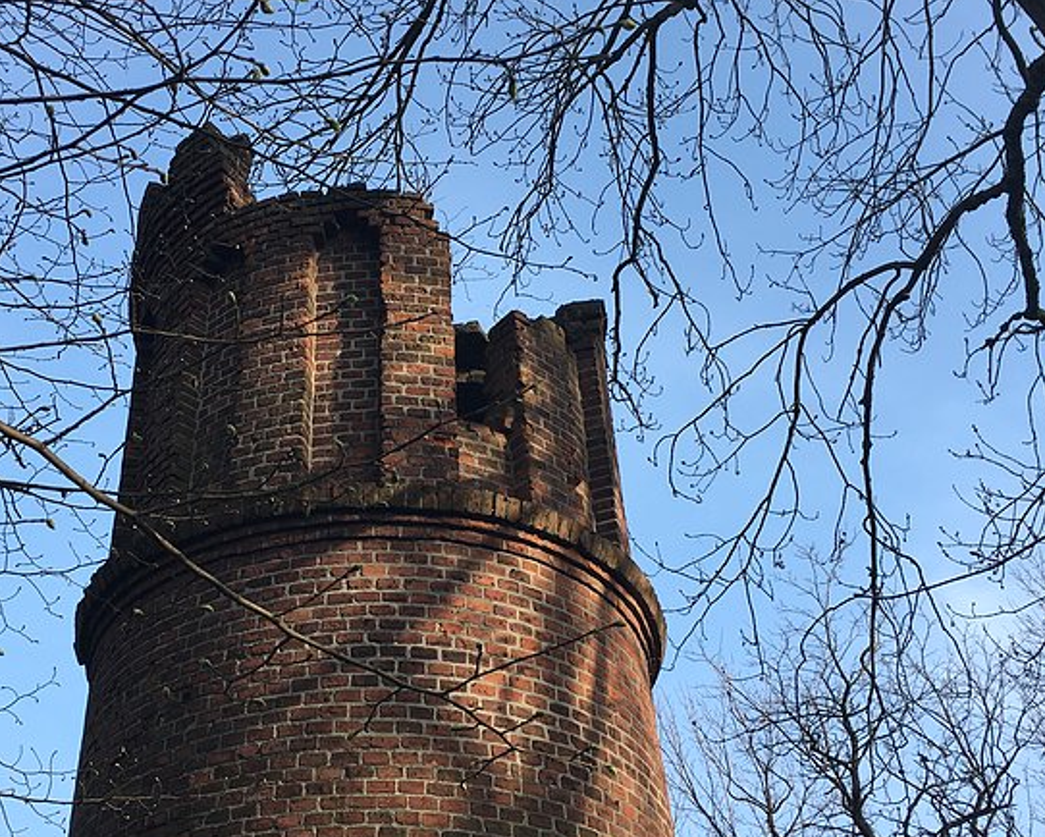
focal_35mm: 47
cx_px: 366
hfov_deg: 39.2
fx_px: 1454
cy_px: 460
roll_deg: +1.1
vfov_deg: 32.1
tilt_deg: +37.8
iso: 25
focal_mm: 4.15
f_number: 2.2
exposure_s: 1/620
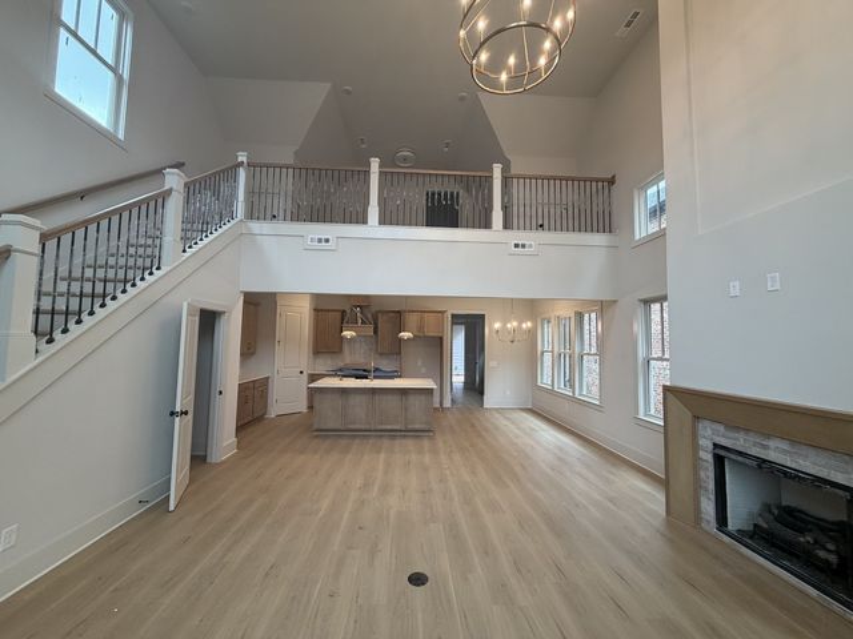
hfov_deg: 102.1
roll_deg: -0.9
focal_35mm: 14
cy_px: 320
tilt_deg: +4.1
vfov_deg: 85.7
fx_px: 345
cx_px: 426
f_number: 2.2
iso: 160
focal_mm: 2.22
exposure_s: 1/120
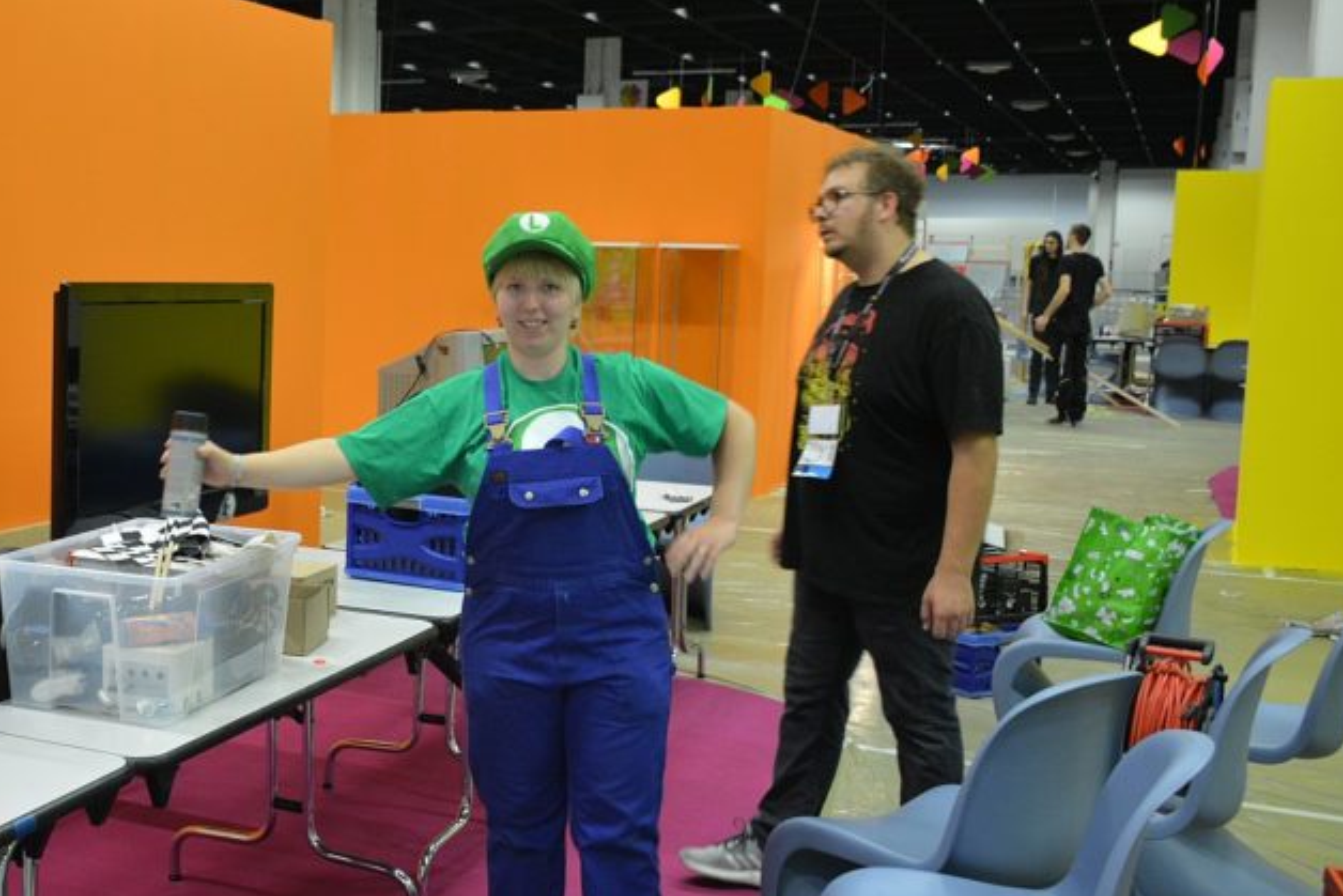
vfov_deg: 30.5
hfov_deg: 42.9
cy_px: 418
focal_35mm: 44
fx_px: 1642
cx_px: 308
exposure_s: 1/30
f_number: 3.5
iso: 1000
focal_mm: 18
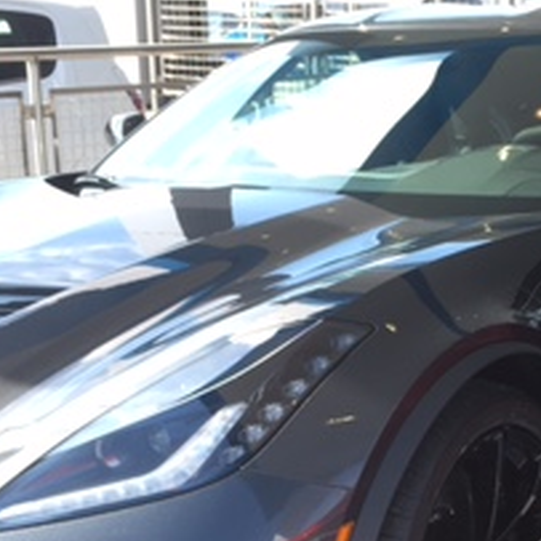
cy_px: 504
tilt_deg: -19.6
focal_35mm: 81
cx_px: 445
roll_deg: -0.2
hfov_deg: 21.1
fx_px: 1432
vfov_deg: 20.9
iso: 25
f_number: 2.2
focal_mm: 4.15
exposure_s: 1/228
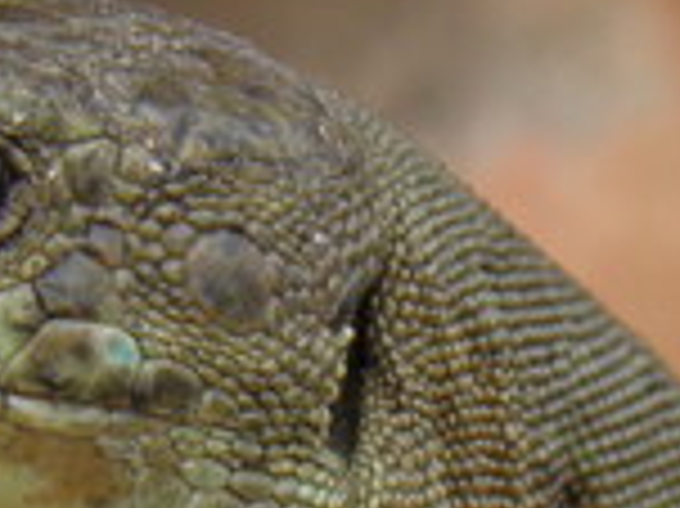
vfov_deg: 2.1
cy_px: 375
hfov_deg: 2.8
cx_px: 493
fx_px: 13681
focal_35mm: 697
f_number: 5.7
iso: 50
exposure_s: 1/160
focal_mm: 22.6
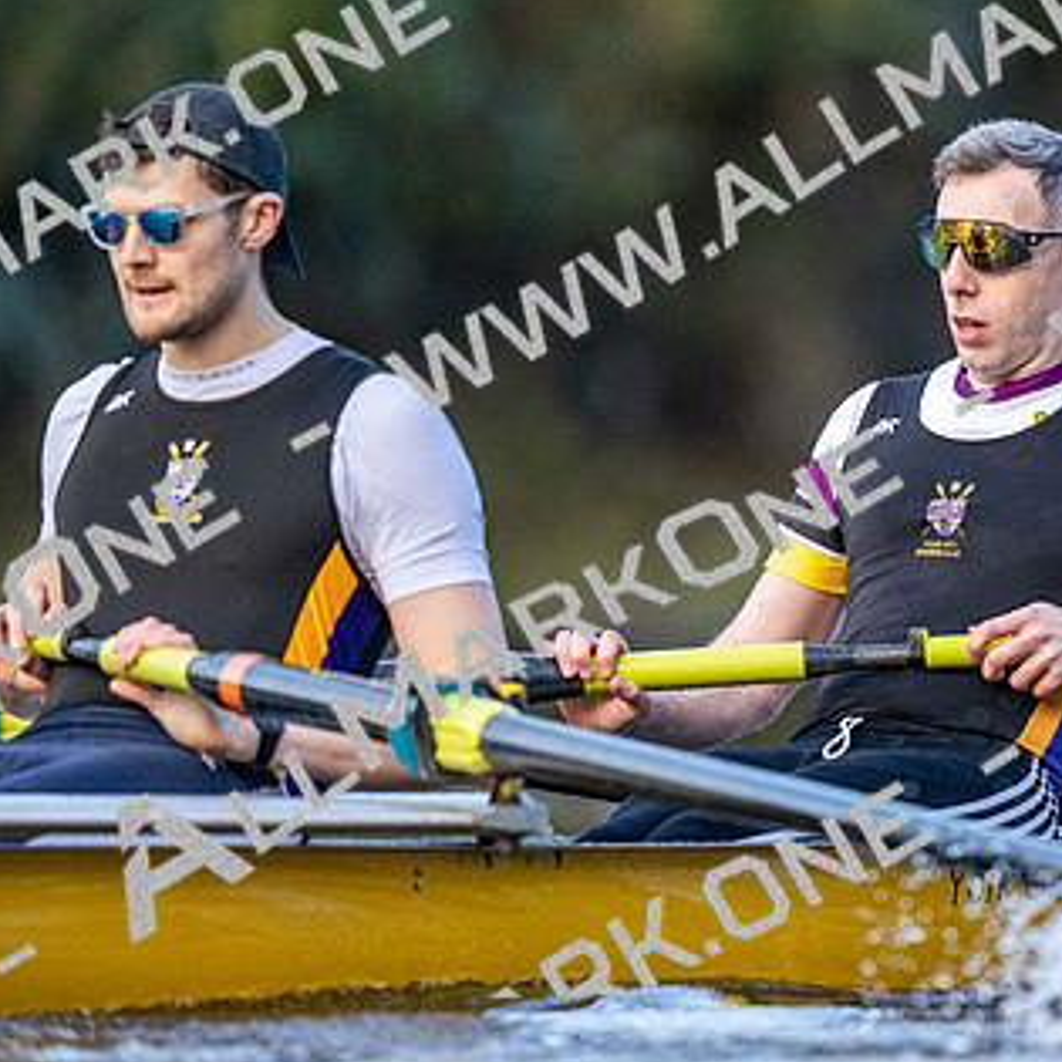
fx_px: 32627
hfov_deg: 1.9
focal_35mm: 940
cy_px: 420
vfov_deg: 1.9
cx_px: 802
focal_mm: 600
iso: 3600
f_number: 4
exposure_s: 1/2500
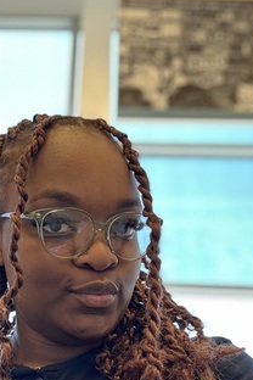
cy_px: 292
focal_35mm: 50
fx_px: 527
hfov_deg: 26.6
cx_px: 61
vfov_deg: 38.4
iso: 160
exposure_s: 1/60
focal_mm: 2.69
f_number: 1.9
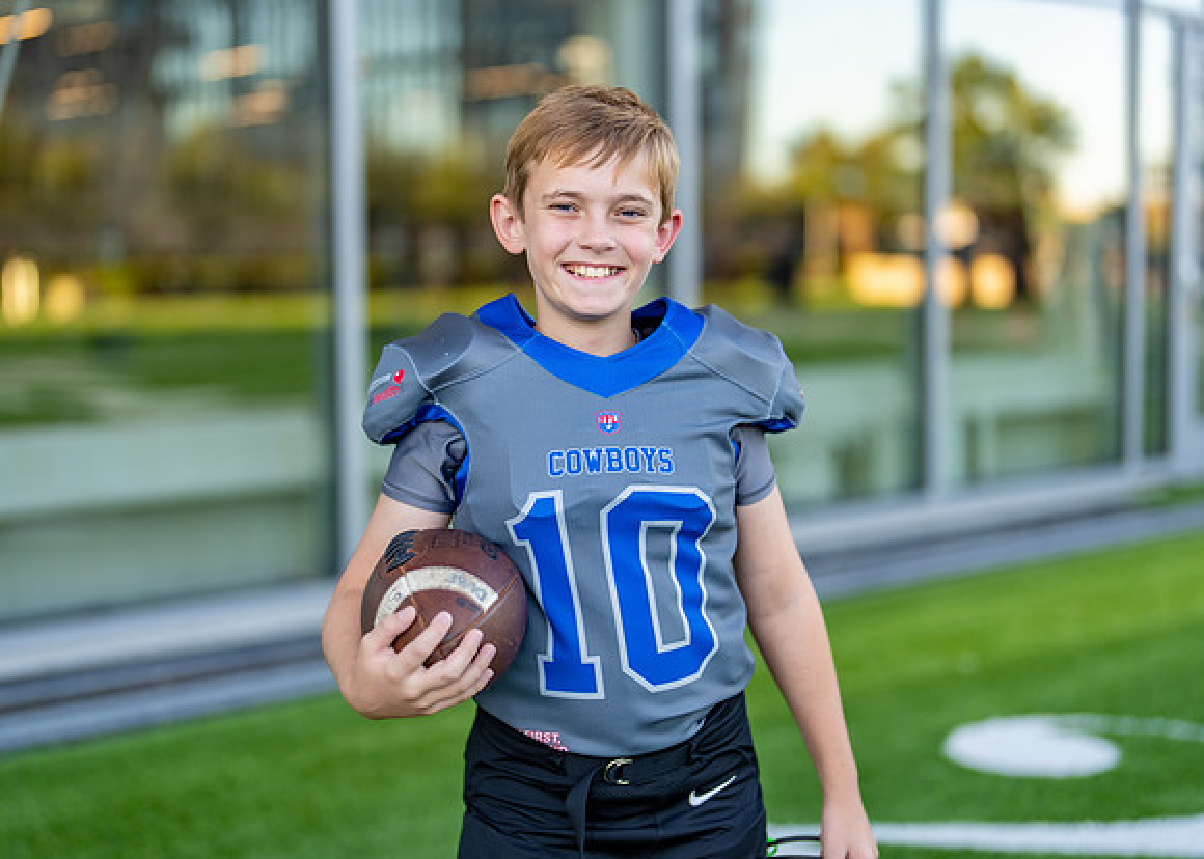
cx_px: 581
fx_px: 1947
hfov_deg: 34.4
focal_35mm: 57
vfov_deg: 24.9
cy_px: 418
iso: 100
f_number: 1.2
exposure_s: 1/640
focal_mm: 50
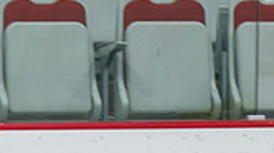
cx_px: -172
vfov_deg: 1.1
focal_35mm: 1063
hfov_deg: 2.0
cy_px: 346
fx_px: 7716
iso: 640
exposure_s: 1/640
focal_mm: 145
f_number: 2.8
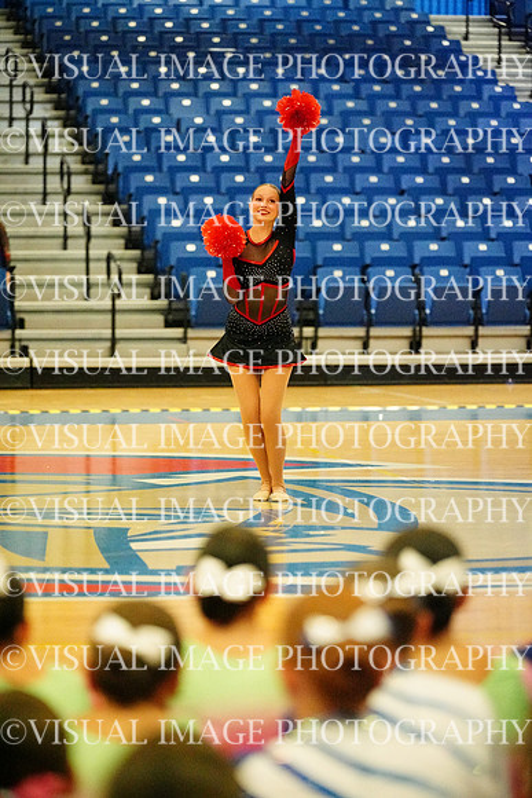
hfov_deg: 10.6
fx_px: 2858
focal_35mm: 129
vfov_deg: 15.9
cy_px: 399
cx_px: 266
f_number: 2.8
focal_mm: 129
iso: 25600
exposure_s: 1/1600
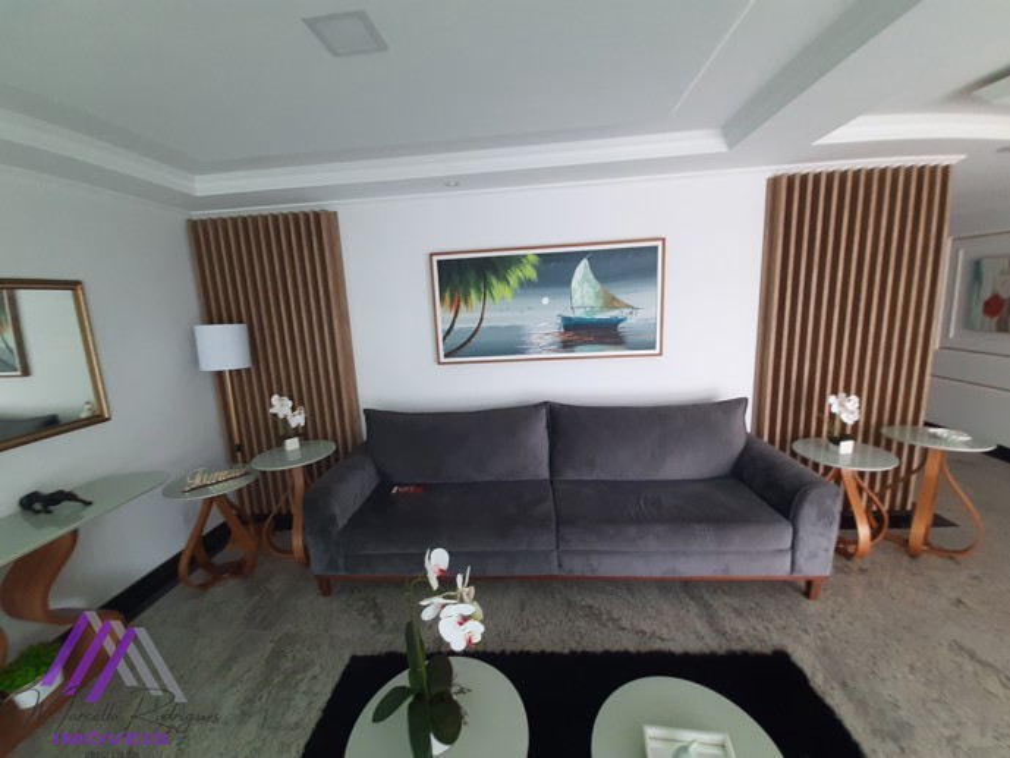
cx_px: 505
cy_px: 379
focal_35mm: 13
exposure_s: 1/40
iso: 100
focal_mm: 1.42
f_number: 2.2
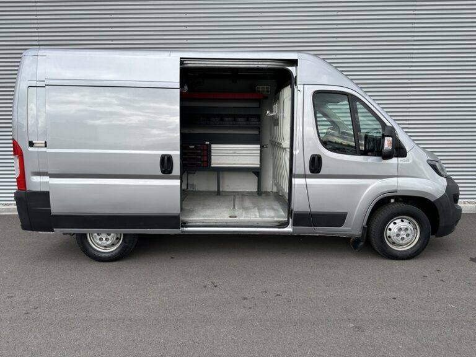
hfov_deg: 71.6
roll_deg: +0.4
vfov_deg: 56.8
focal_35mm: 24
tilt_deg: -8.2
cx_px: 238
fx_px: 330
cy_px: 178
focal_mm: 6.86
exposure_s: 1/1256
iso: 80
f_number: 1.78
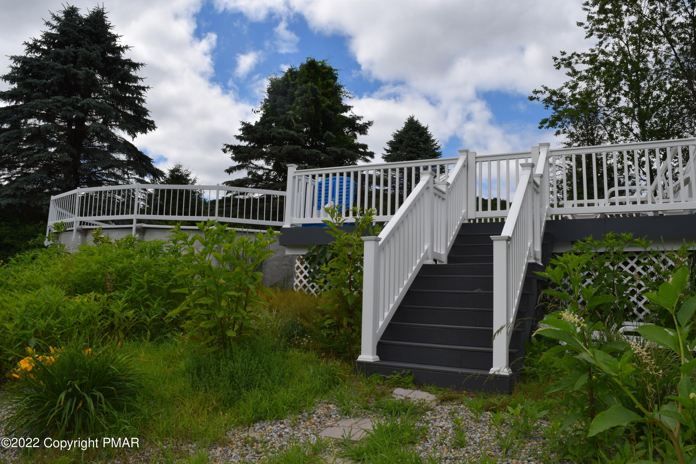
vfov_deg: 47.9
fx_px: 522
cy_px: 232
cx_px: 348
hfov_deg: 67.4
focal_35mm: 27
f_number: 11
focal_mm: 18
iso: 100
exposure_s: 1/200
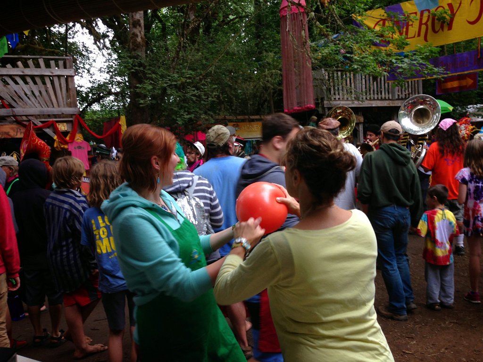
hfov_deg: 55.4
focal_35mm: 33
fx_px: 460
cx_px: 242
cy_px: 181
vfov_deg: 42.9
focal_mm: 4.12
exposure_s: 1/62
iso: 50
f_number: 2.4
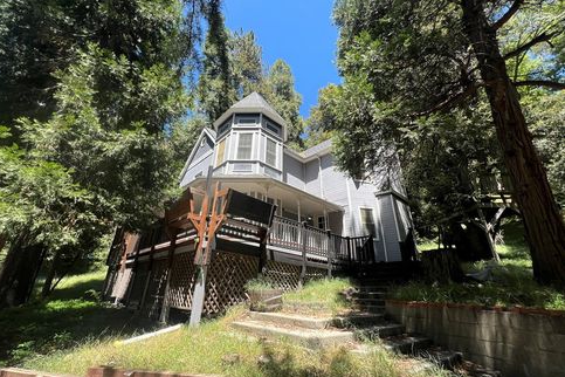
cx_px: 274
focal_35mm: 14
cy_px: 181
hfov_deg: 104.2
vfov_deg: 81.2
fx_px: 220
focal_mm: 1.57
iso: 32
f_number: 1.8
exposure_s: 1/501
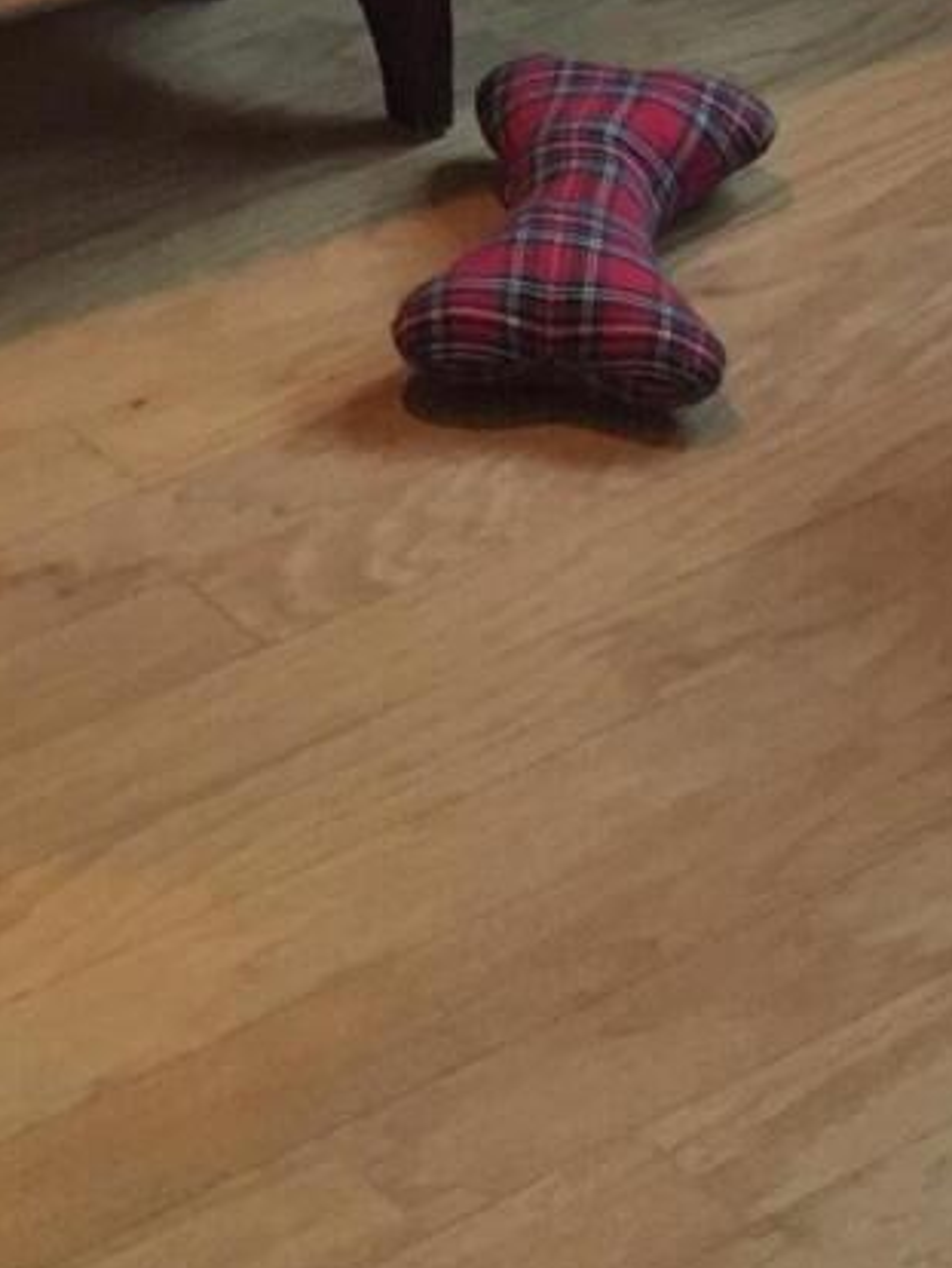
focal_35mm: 140
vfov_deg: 12.0
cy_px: -1531
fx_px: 5128
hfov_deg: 10.6
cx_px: 132
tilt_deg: -8.9
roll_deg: -0.7
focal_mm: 4.15
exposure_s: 1/8
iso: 100
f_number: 2.2
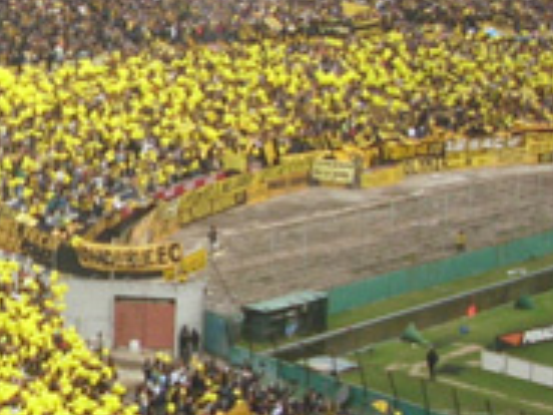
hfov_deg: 16.2
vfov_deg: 12.5
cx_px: -63
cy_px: 122
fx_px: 1885
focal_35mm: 118
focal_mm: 6.2
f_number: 2.8
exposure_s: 1/250
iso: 50
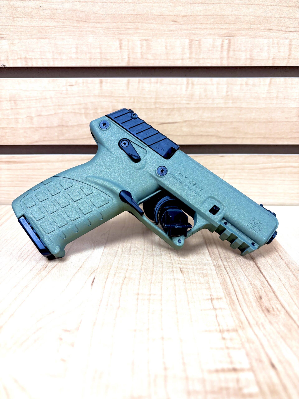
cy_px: 200
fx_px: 299
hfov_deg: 53.1
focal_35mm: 26
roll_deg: -0.6
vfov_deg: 67.3
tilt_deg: -18.0
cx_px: 150
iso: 100
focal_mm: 5.96
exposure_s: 1/60
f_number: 1.6
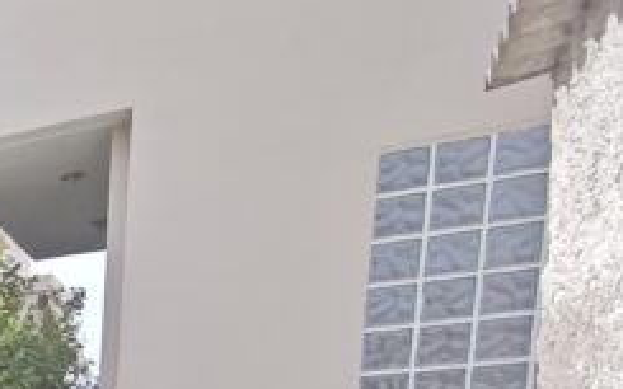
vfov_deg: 17.3
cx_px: -514
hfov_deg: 21.2
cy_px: 689
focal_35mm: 62
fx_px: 1052
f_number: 2.2
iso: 50
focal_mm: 2.16
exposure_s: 1/196
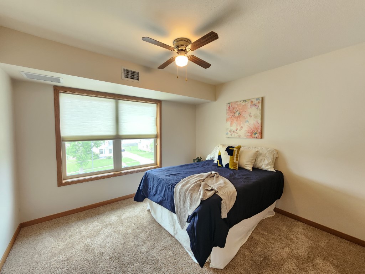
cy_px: 137
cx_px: 182
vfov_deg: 89.9
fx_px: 137
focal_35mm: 13
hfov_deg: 106.2
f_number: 2.2
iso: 400
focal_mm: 2.2
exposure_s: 1/60
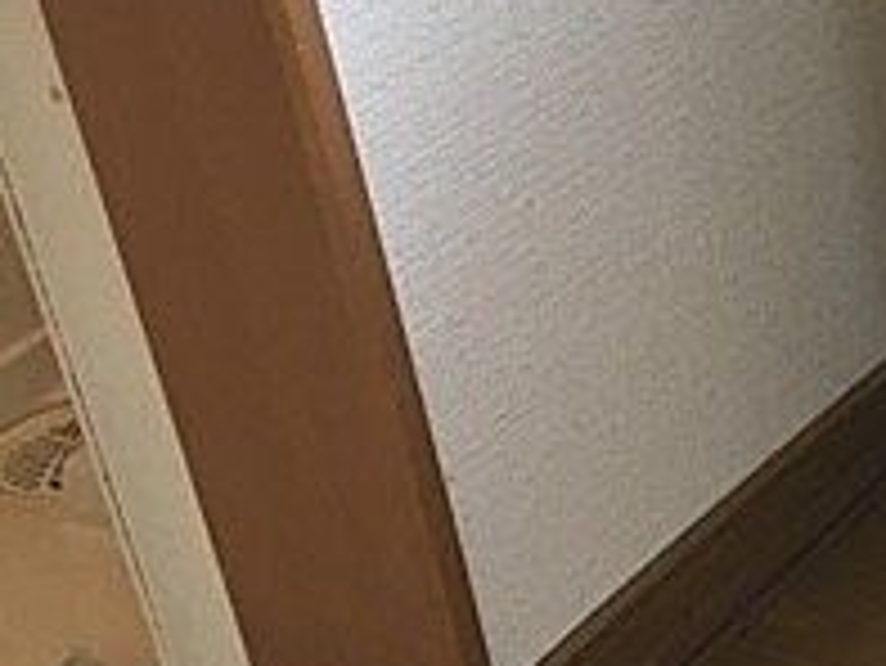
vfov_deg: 15.7
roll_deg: +1.0
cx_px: 1430
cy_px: 158
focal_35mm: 94
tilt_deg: -29.1
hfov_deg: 18.0
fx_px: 2407
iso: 25
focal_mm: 4.15
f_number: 2.2
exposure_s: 1/30
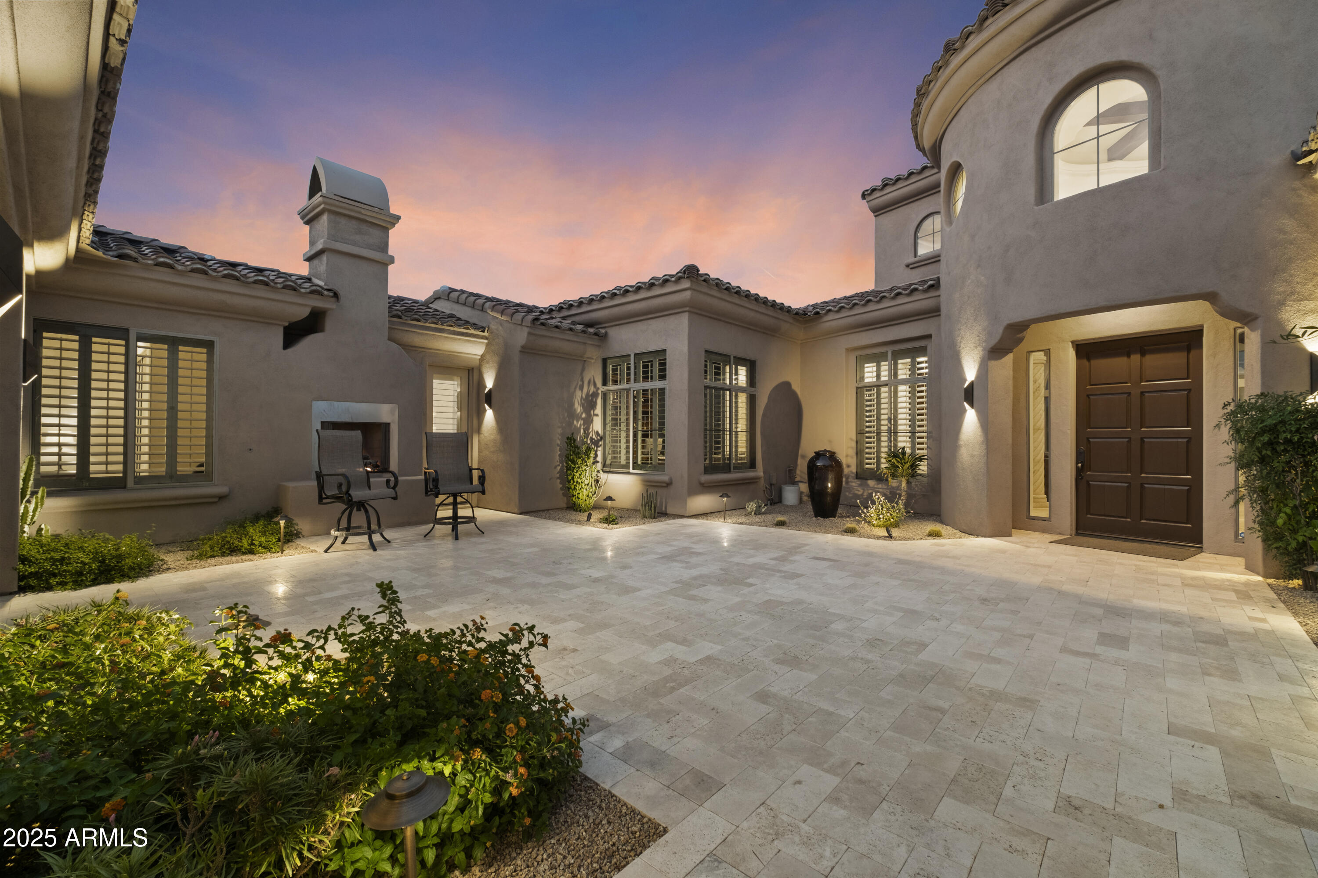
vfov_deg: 77.3
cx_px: 659
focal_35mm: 15
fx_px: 549
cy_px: 439
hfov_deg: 100.4
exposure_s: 1.7
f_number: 6.4
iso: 800
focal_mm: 10
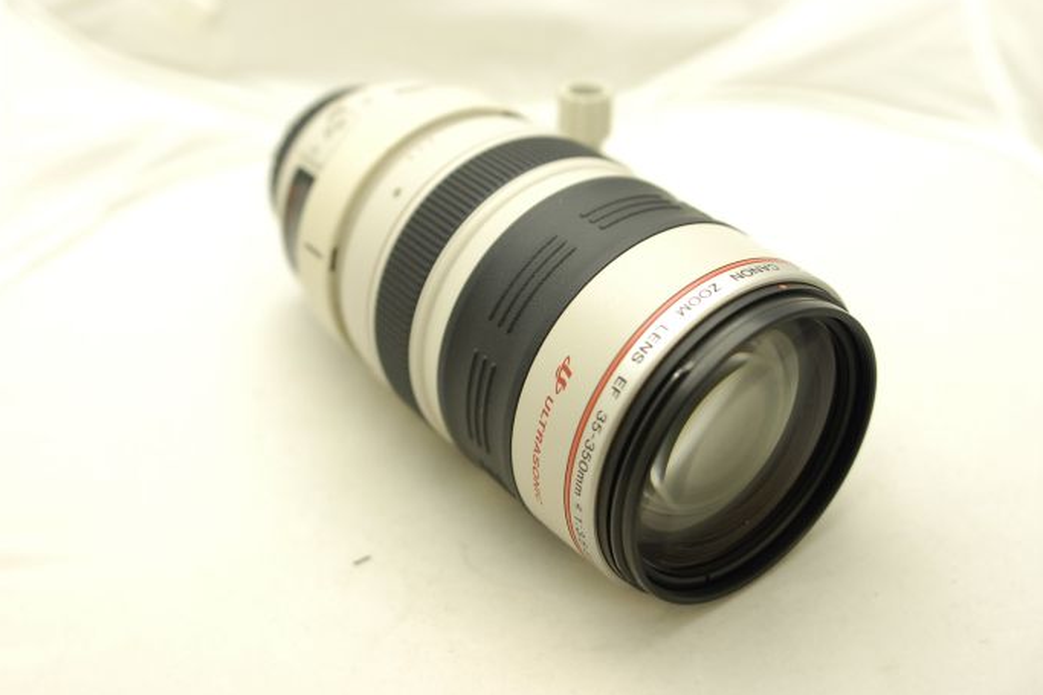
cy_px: 346
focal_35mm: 43
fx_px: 1245
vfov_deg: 31.2
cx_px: 530
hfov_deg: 45.4
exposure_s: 1/60
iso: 500
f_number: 3.2
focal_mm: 28
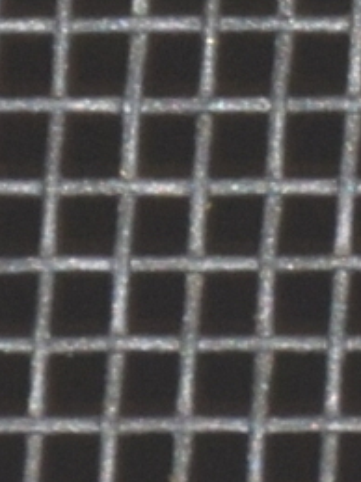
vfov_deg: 2.7
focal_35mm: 746
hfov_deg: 2.0
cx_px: 708
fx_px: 10382
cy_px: 333
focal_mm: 140
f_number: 5.6
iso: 320
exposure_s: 1/60
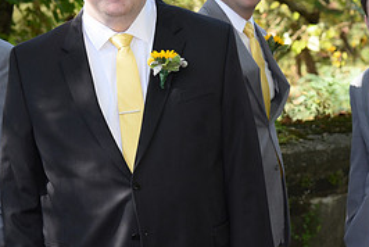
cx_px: 166
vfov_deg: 7.4
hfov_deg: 11.1
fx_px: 1898
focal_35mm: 185
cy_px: 117
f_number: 5.6
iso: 640
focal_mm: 85
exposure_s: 1/200
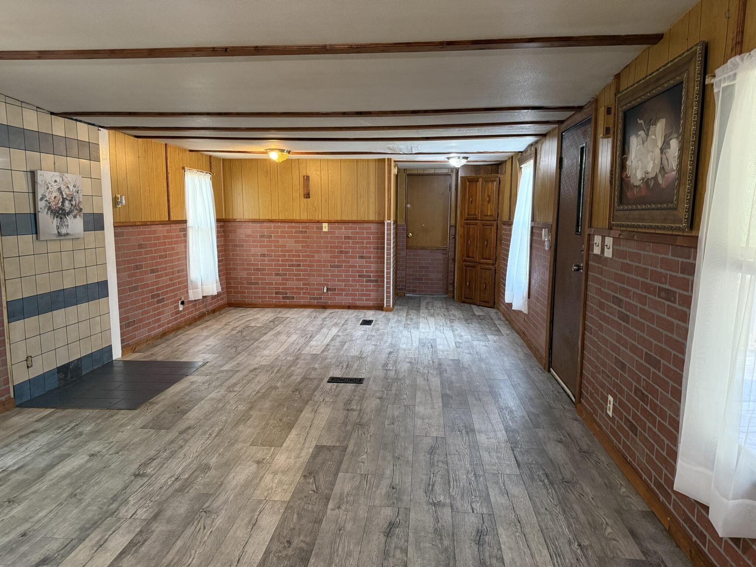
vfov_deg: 56.8
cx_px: 378
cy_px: 284
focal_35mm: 24
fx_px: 524
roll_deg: +0.2
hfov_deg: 71.6
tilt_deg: -6.3
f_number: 1.78
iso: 500
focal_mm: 6.76
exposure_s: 1/60
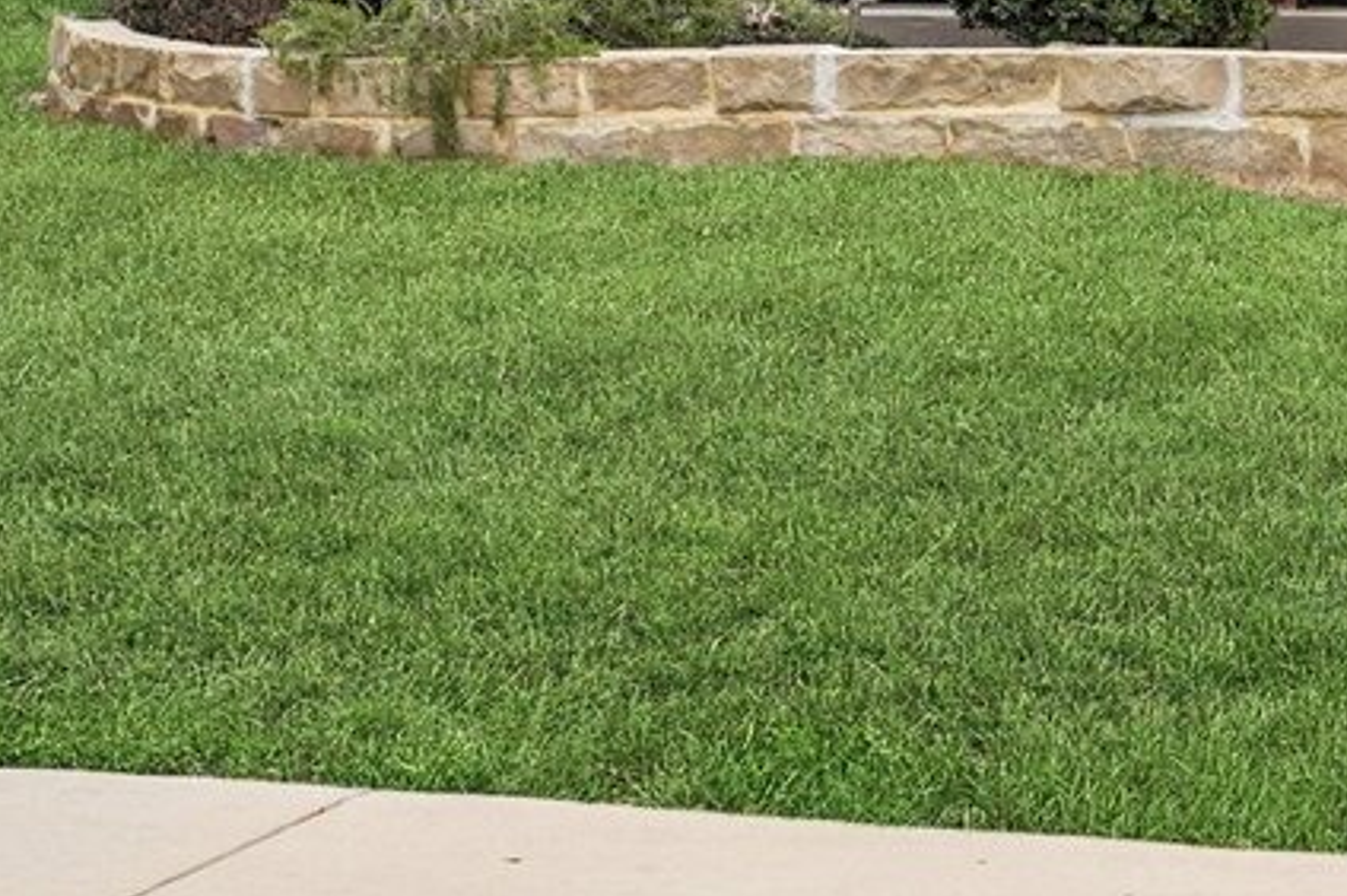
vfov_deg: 10.1
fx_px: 4860
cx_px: 2446
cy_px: -610
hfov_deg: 14.0
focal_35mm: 130
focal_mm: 34
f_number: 8
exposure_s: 1/320
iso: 100
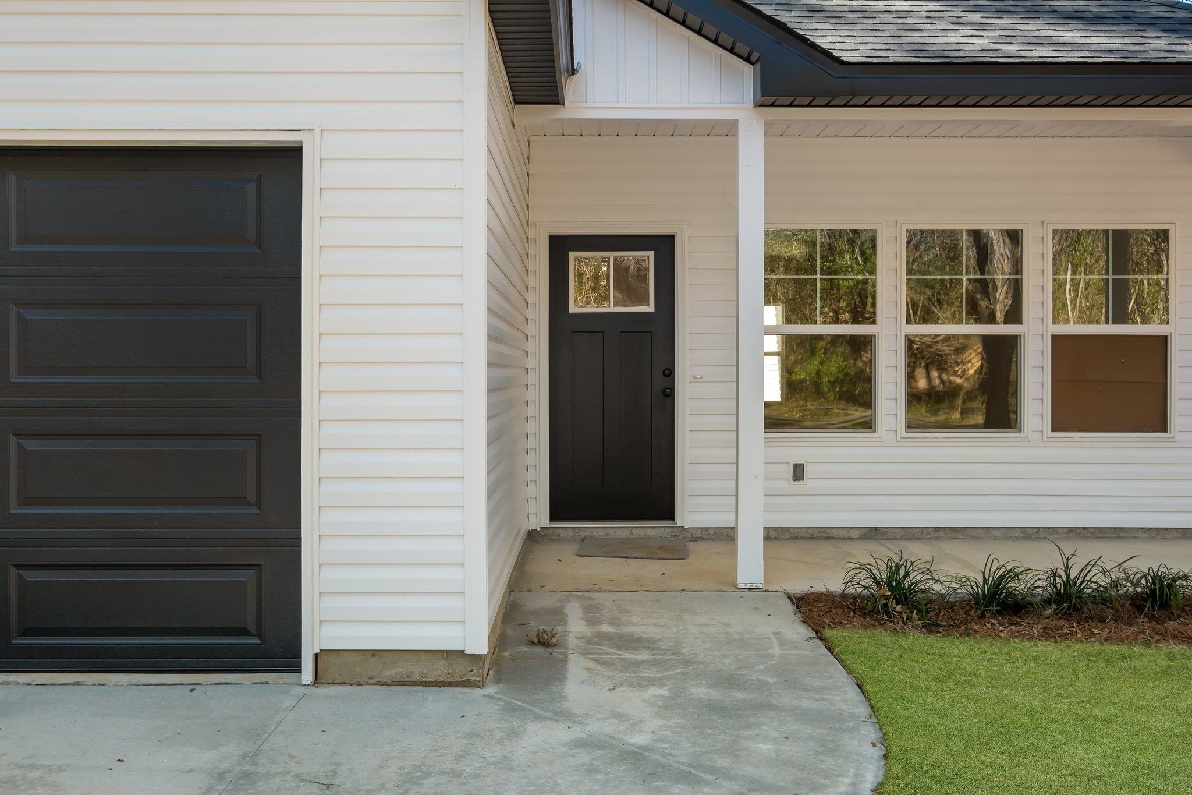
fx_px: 1192
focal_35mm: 36
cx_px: 596
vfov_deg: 36.9
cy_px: 398
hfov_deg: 53.1
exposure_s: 1/70
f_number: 8
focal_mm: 24
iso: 250
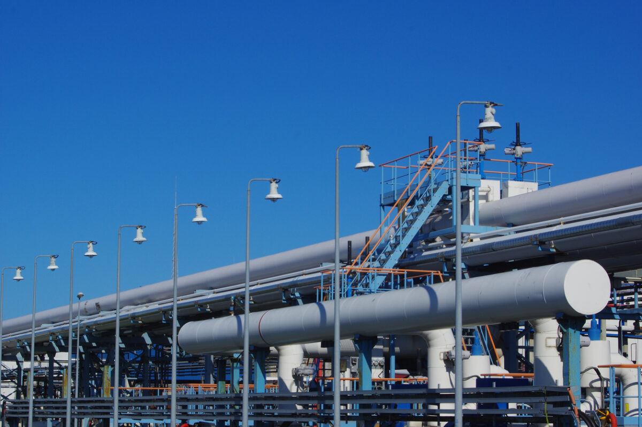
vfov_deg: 14.5
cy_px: 214
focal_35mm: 94
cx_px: 321
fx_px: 1675
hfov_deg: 21.7
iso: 100
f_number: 14
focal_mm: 63
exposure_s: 1/250
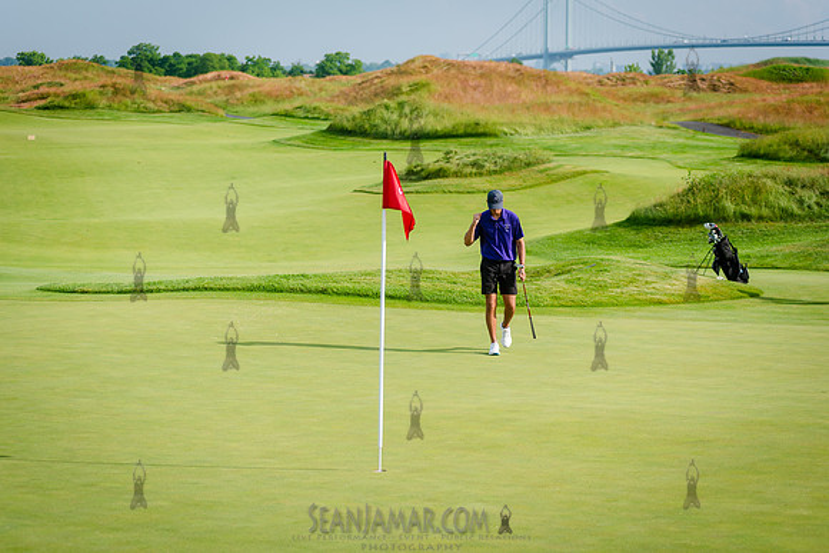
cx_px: 414
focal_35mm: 100
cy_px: 276
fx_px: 2303
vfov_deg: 13.7
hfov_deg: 20.4
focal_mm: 100
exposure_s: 1/1250
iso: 125
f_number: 3.5
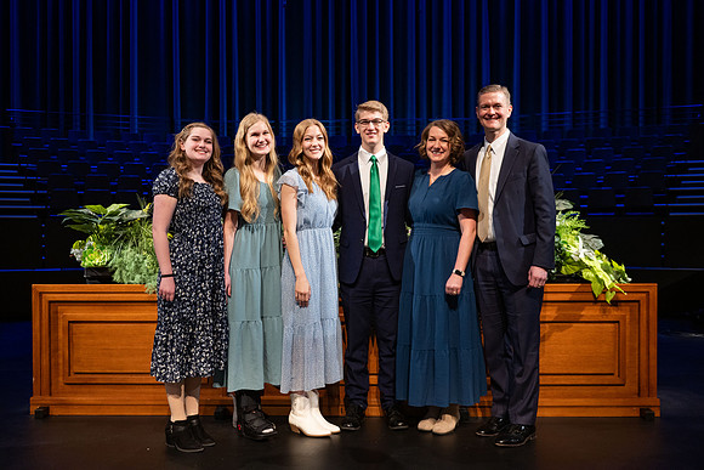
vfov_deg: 36.9
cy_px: 235
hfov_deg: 53.1
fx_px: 704
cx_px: 352
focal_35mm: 36
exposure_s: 1/160
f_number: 2.8
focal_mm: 36
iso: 1000
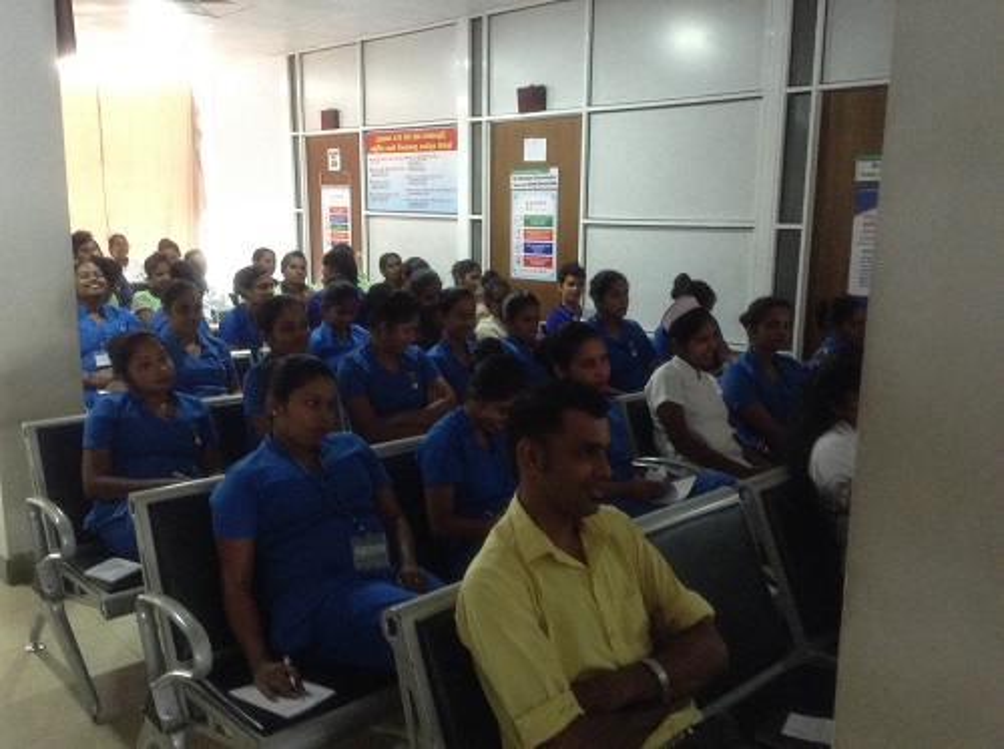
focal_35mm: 33
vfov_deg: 42.8
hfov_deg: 55.4
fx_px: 955
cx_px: 502
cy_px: 374
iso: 320
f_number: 2.4
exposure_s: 1/15
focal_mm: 3.3
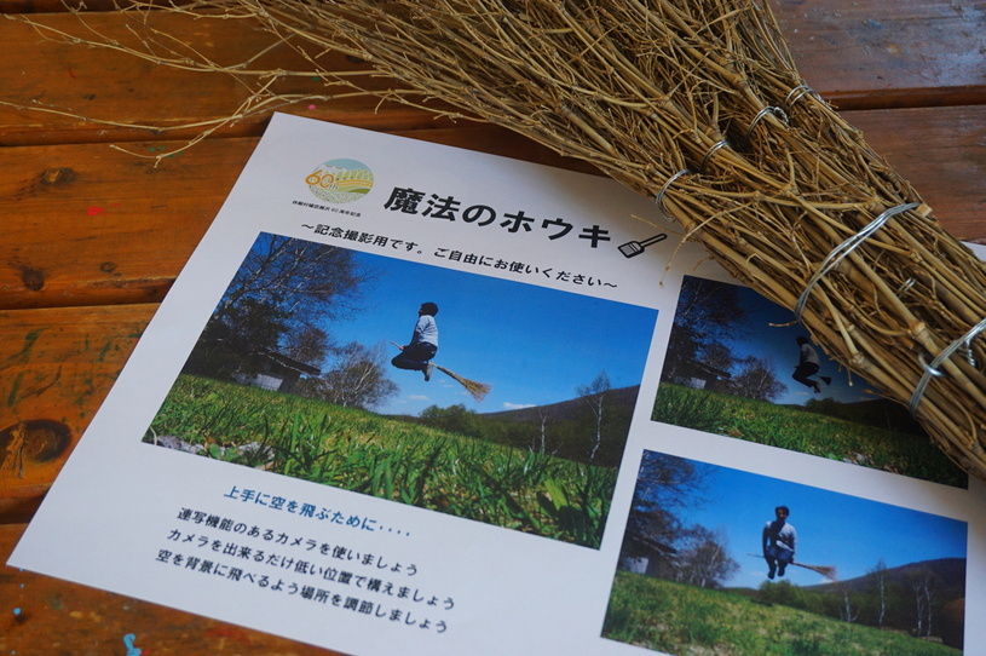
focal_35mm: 42
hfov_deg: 46.4
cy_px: 328
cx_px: 493
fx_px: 1149
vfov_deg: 31.8
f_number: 4.5
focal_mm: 28
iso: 1000
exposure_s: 1/160
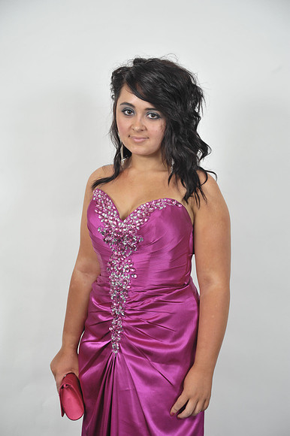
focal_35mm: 85
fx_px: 1028
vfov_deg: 23.9
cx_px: 145
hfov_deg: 16.1
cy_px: 218
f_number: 7.1
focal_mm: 85
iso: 1000
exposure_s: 1/160
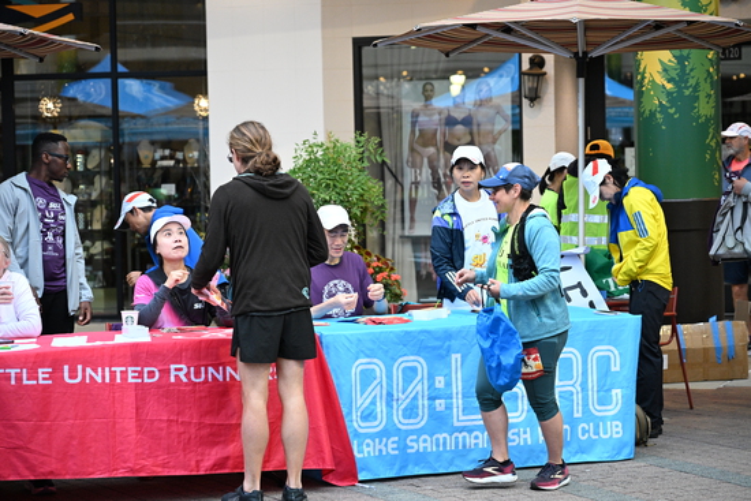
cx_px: 376
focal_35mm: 86
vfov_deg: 15.9
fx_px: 1794
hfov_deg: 23.6
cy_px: 250
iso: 3200
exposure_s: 1/200
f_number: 4
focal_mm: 86
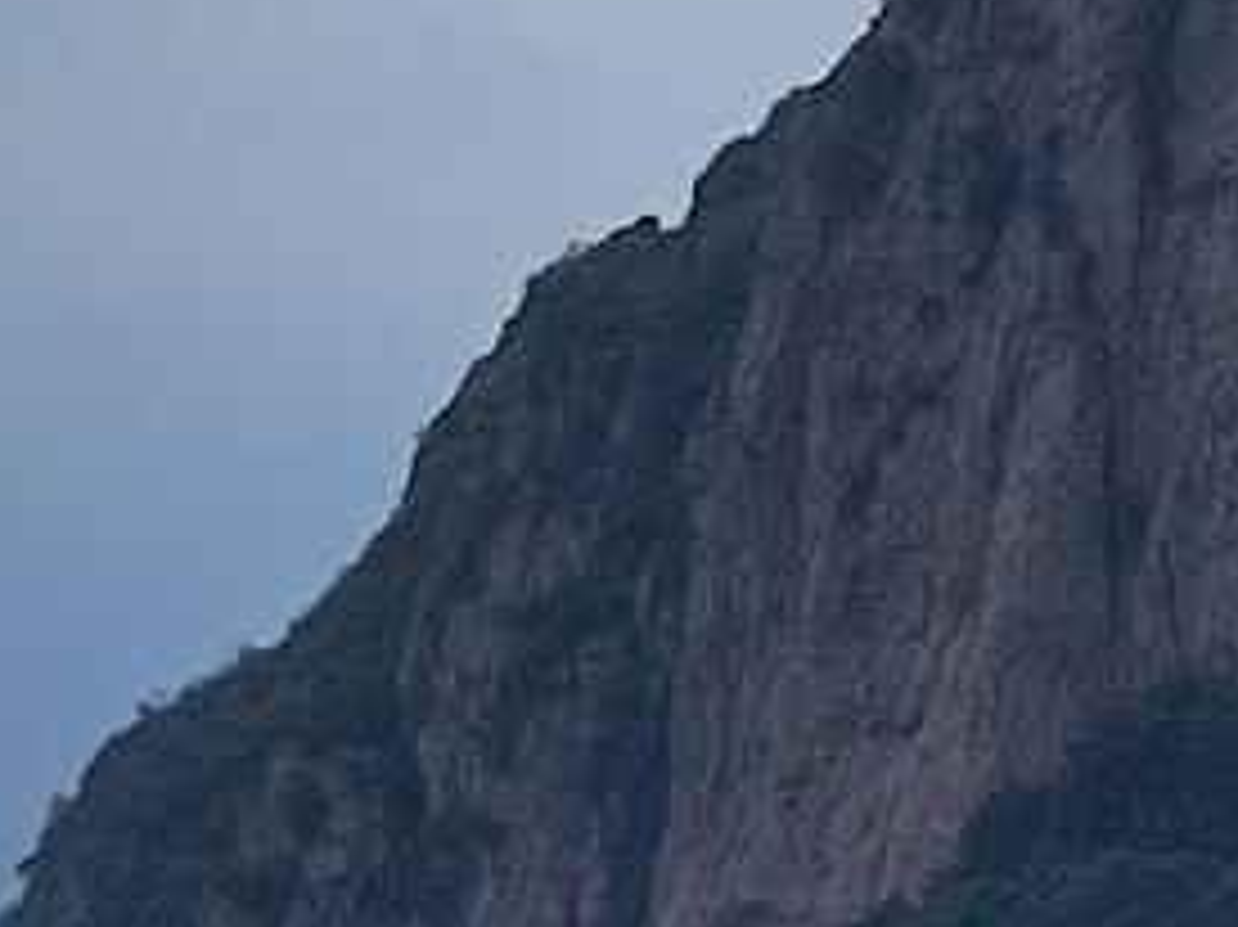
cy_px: -1161
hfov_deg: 4.2
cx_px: -1634
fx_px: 16659
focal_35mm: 466
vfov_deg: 3.2
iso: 20
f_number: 2.2
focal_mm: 7.5
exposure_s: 1/2481
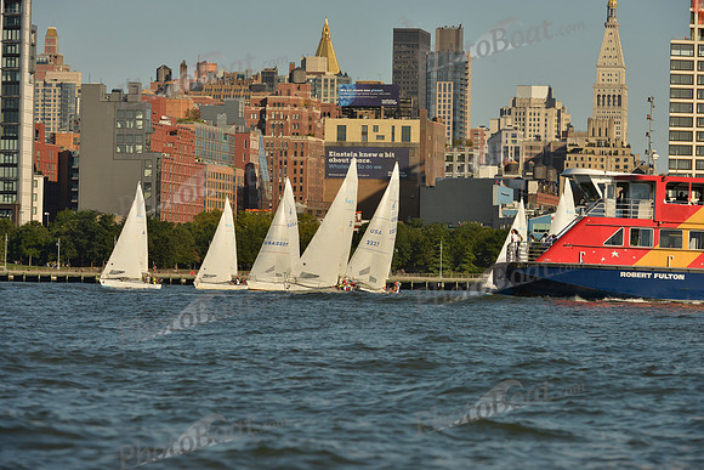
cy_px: 235
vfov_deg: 6.9
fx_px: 3912
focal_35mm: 200
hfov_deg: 10.3
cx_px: 352
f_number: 9
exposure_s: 1/1000
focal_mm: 200
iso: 200
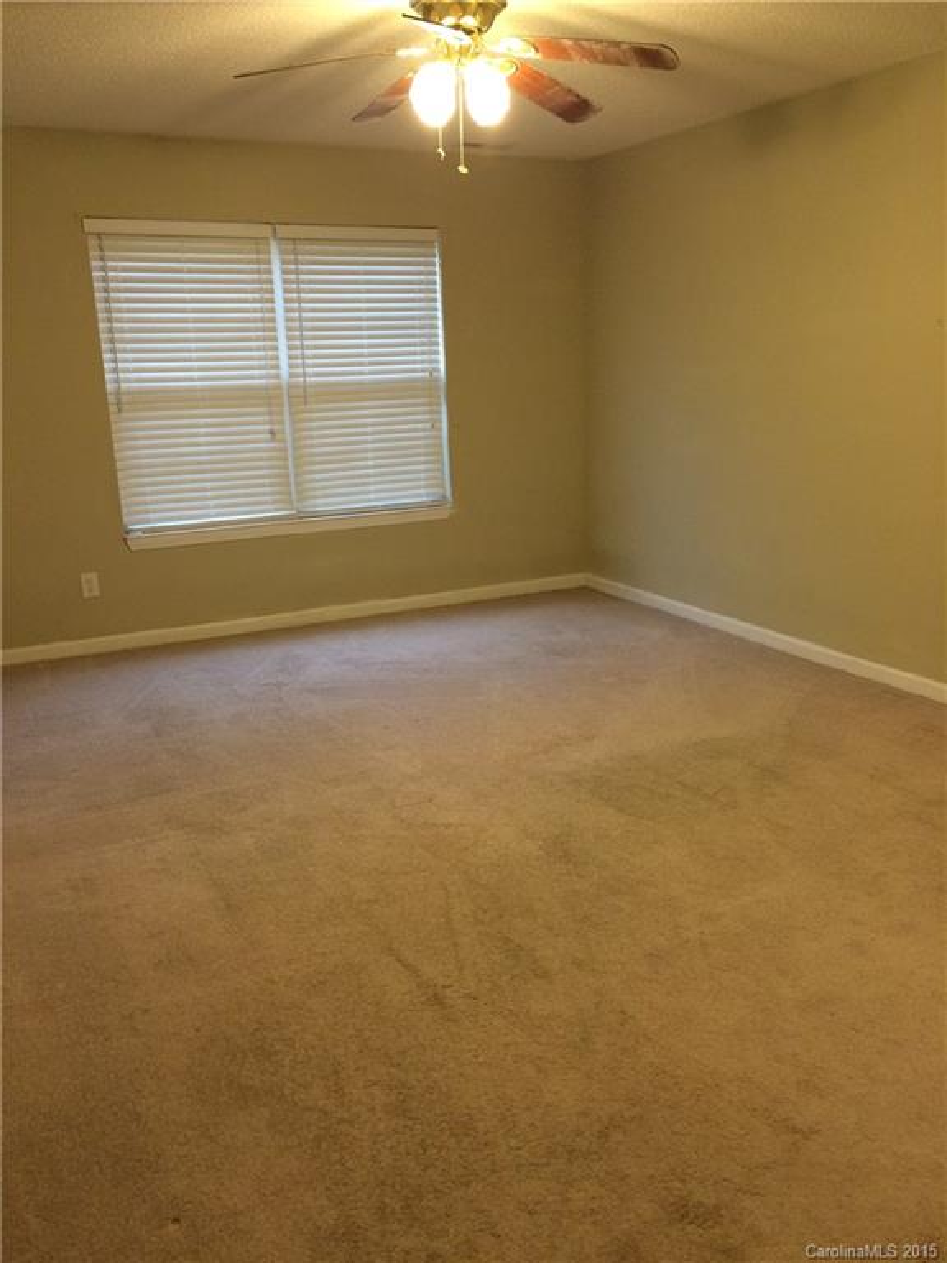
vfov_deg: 61.7
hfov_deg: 48.2
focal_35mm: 29
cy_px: 632
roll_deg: +1.2
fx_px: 1058
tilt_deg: -12.6
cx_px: 474
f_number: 2.2
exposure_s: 1/30
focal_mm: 4.15
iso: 125
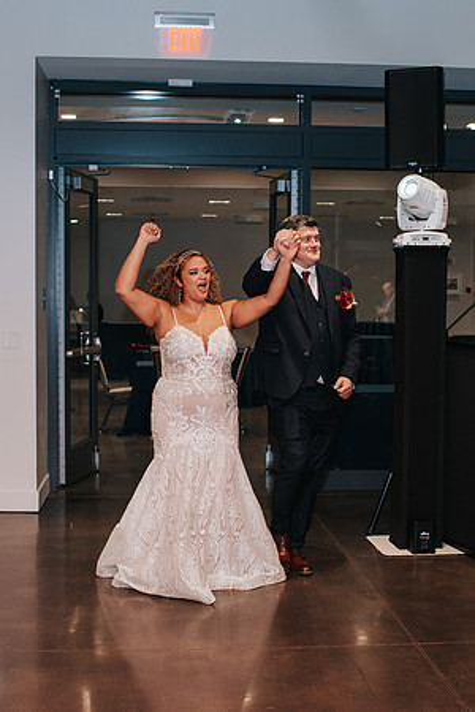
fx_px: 1087
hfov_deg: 24.6
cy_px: 369
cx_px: 229
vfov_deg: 36.3
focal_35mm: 55
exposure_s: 1/200
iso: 1000
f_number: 2.8
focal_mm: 35
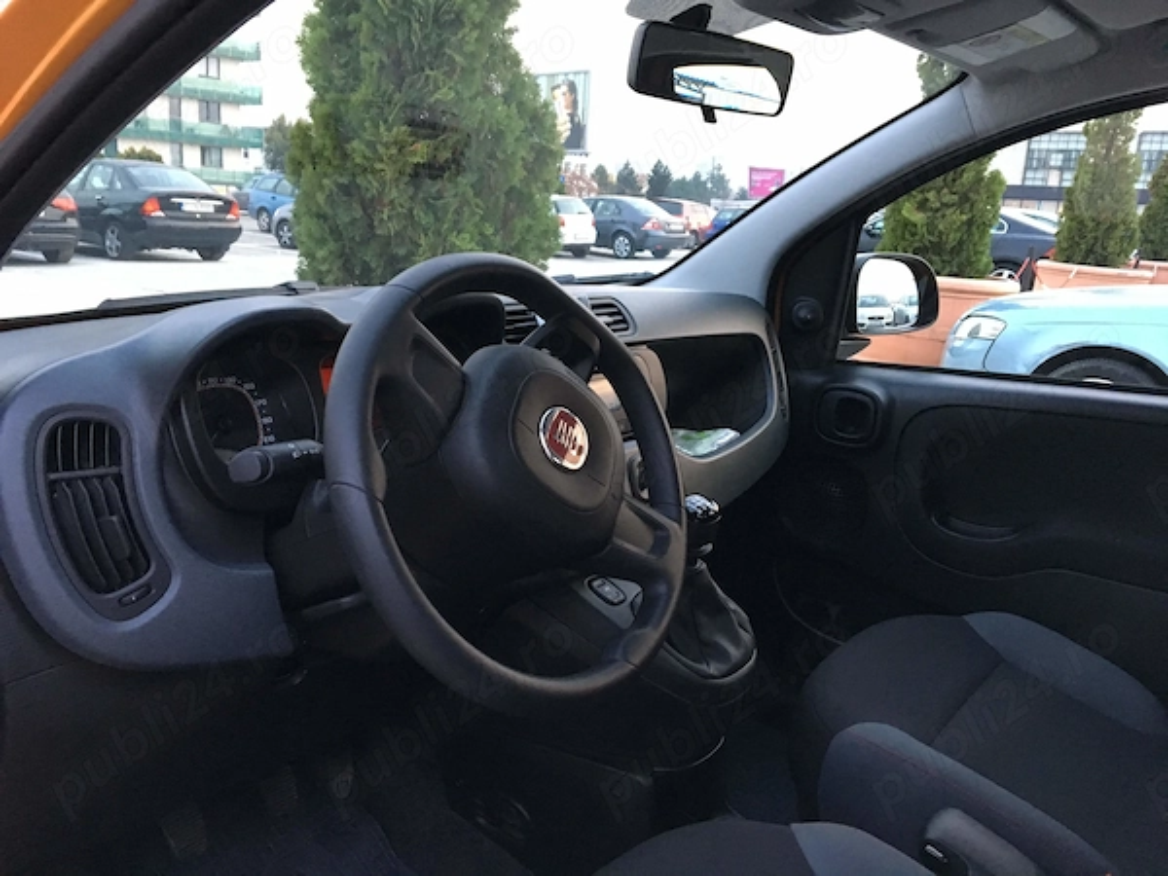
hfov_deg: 61.7
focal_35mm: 29
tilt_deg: -13.7
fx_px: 979
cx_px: 584
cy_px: 438
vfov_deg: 48.2
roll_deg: -3.2
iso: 200
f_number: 2.2
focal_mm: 4.15
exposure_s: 1/25
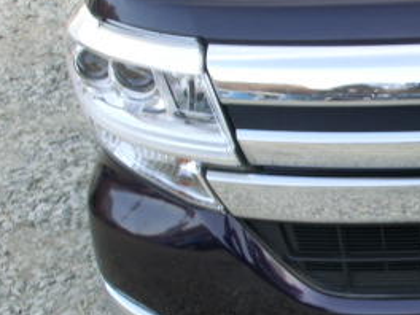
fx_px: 971
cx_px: 503
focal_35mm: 80
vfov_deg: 18.3
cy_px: 231
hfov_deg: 22.5
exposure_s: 1/60
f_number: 3.7
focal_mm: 5.86
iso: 100
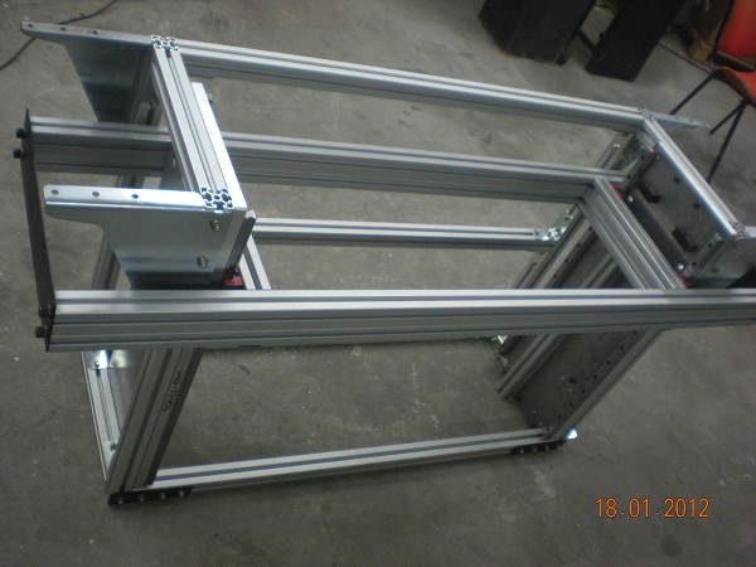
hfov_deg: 49.0
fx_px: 830
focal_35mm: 38
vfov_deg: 37.7
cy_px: 284
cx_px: 378
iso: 200
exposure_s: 1/25.5
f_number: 3.1
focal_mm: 6.3
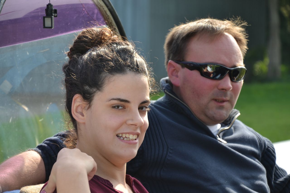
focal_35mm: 158
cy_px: 96
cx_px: 145
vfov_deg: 8.7
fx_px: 1268
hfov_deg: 13.0
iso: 100
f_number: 5.6
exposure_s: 1/125
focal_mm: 105
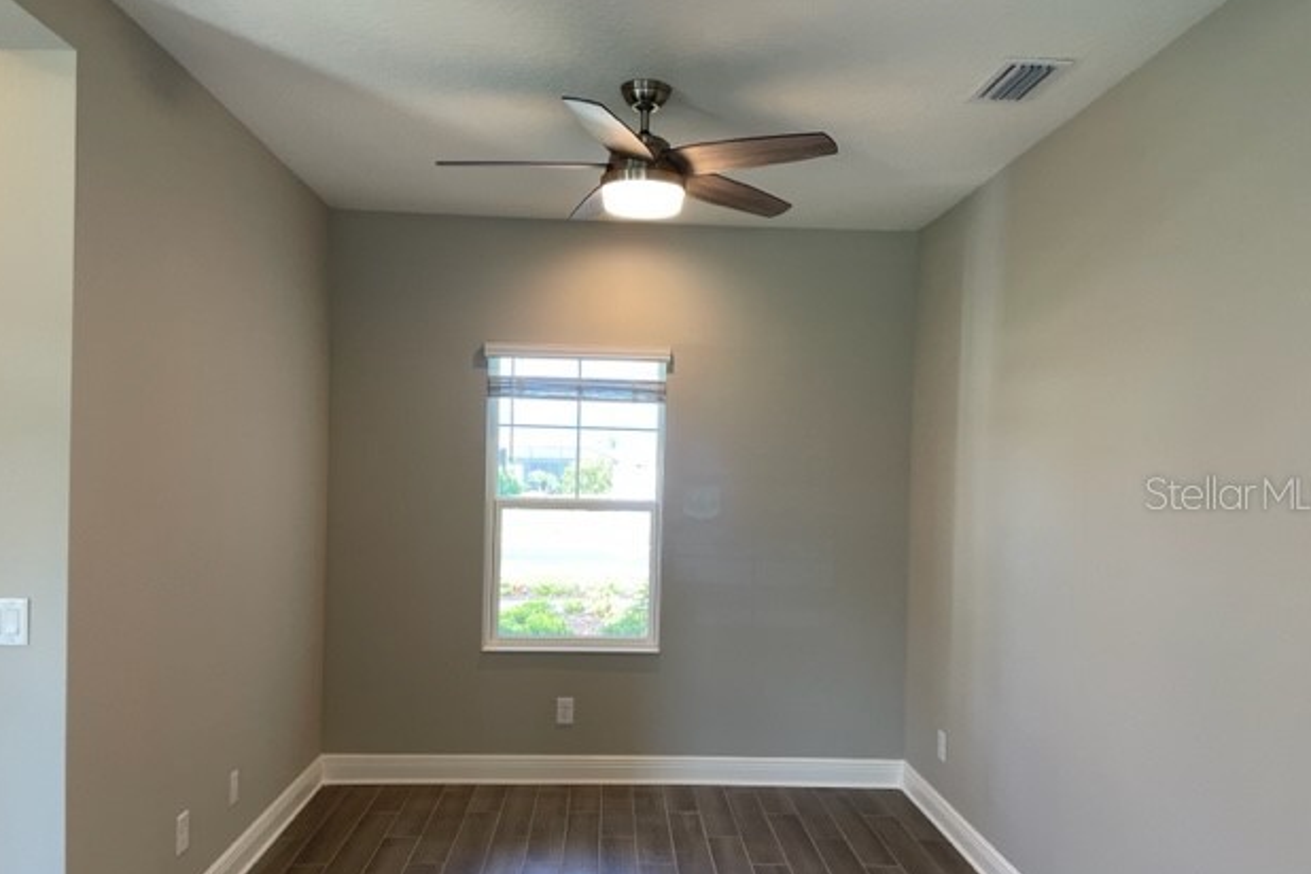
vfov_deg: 46.3
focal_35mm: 28
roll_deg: -1.3
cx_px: 666
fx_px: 1020
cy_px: 492
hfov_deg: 65.5
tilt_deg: -0.6
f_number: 1.6
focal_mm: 4.2
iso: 100
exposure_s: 1/120
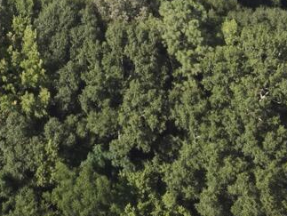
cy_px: -197
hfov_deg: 20.1
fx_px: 789
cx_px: 16
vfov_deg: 13.6
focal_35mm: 95
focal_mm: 4.4
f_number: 2.8
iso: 100
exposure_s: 1/800
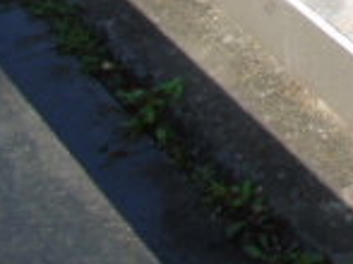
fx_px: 1284
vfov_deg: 10.6
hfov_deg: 13.6
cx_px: 684
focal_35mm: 126
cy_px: -290
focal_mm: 5.2
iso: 80
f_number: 3.6
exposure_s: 1/500
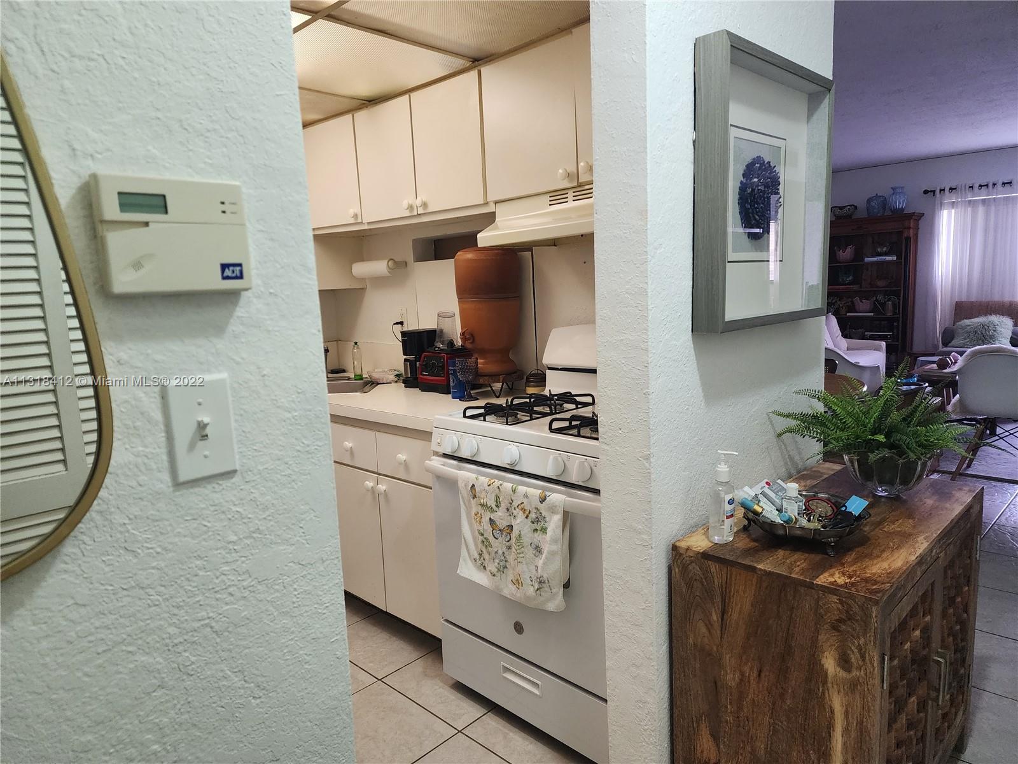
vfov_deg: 58.9
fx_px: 676
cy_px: 382
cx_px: 509
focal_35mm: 23
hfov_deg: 73.9
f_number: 1.8
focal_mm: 6.4
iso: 800
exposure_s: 1/120
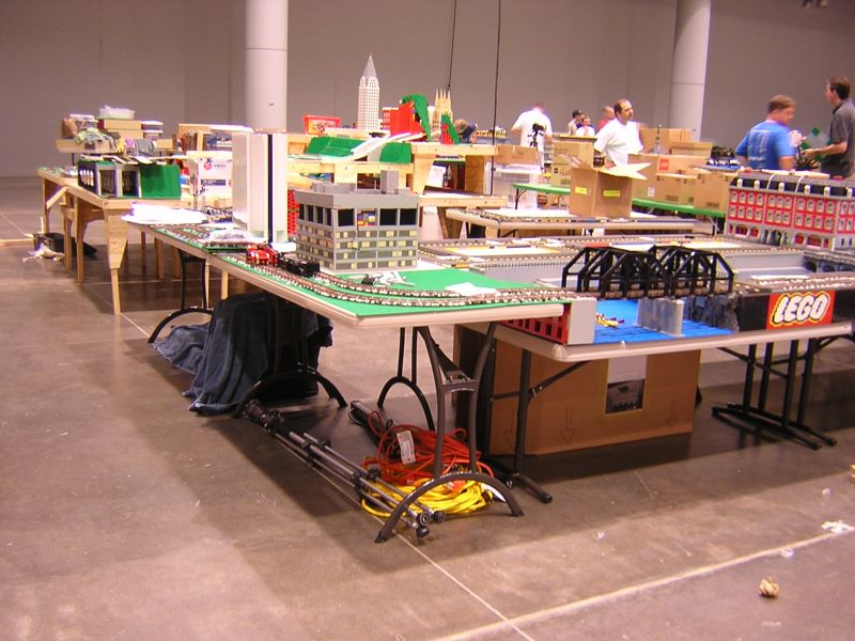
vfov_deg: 39.7
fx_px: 889
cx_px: 428
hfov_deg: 51.4
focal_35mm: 36
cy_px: 320
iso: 114
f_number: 2.6
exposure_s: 1/3.1
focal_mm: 4.7
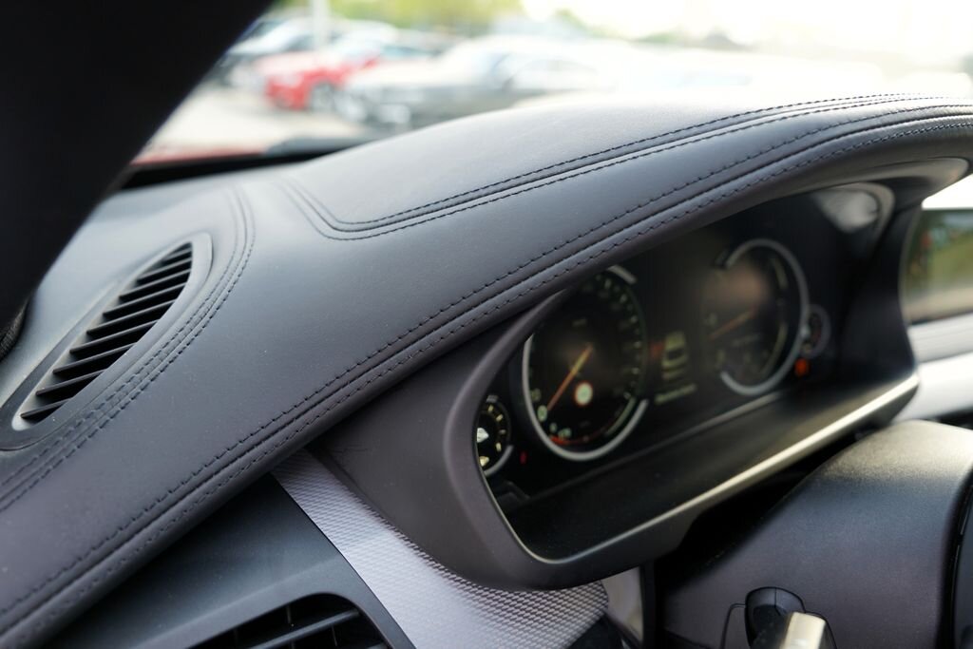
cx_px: 486
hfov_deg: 73.7
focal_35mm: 24
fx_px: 649
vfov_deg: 53.1
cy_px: 324
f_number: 4
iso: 100
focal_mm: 24
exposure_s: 1/60
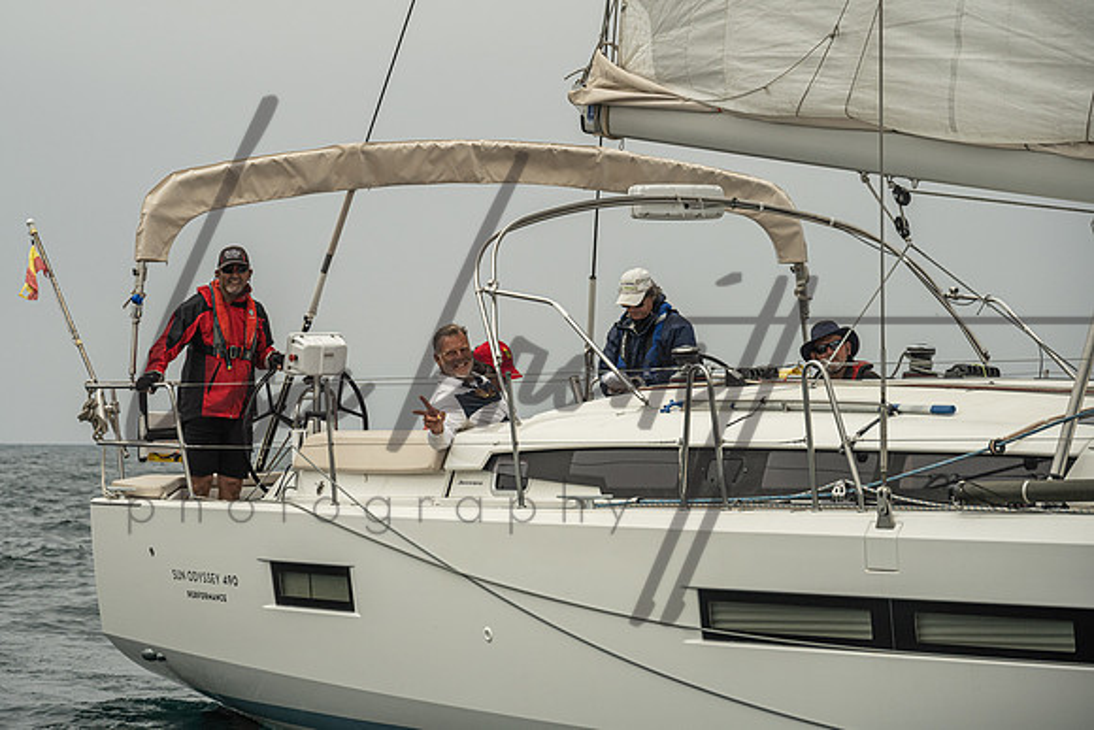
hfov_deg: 14.7
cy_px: 305
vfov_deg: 9.8
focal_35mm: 140
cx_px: 456
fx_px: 4252
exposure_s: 1/2000
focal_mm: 120
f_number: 6.3
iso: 400
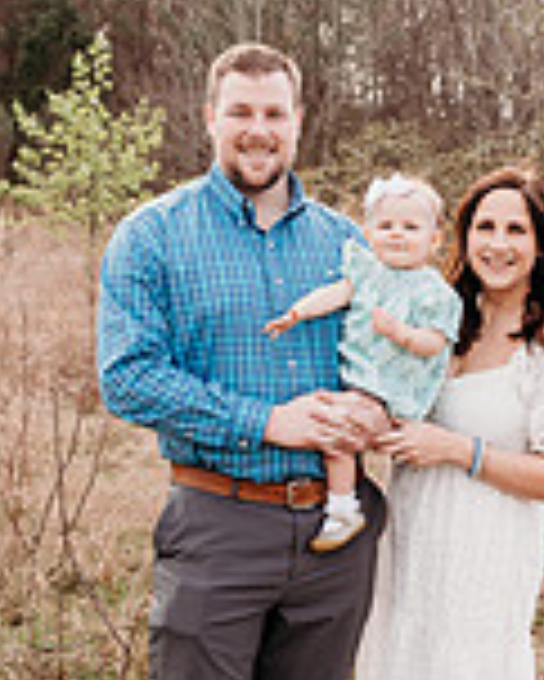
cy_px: 297
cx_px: 382
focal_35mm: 67
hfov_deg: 22.7
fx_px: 1347
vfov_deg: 28.3
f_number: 3.5
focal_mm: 24
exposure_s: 1/500
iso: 100
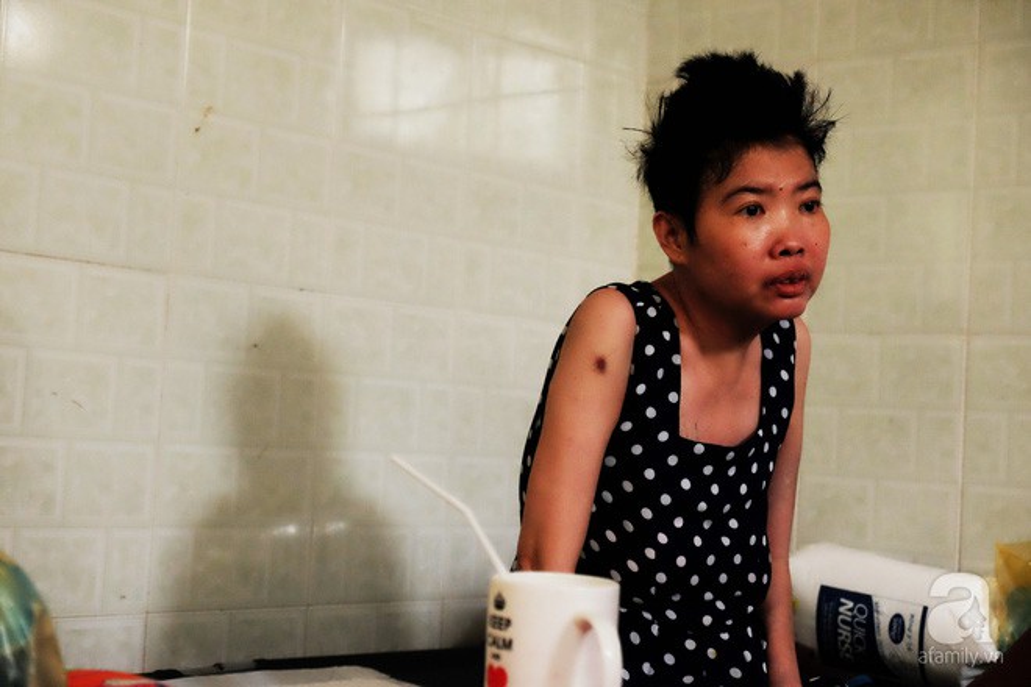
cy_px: 344
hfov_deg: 34.5
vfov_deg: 23.4
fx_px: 1661
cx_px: 516
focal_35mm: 58
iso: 6400
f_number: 4.5
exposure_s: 1/125
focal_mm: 38.9
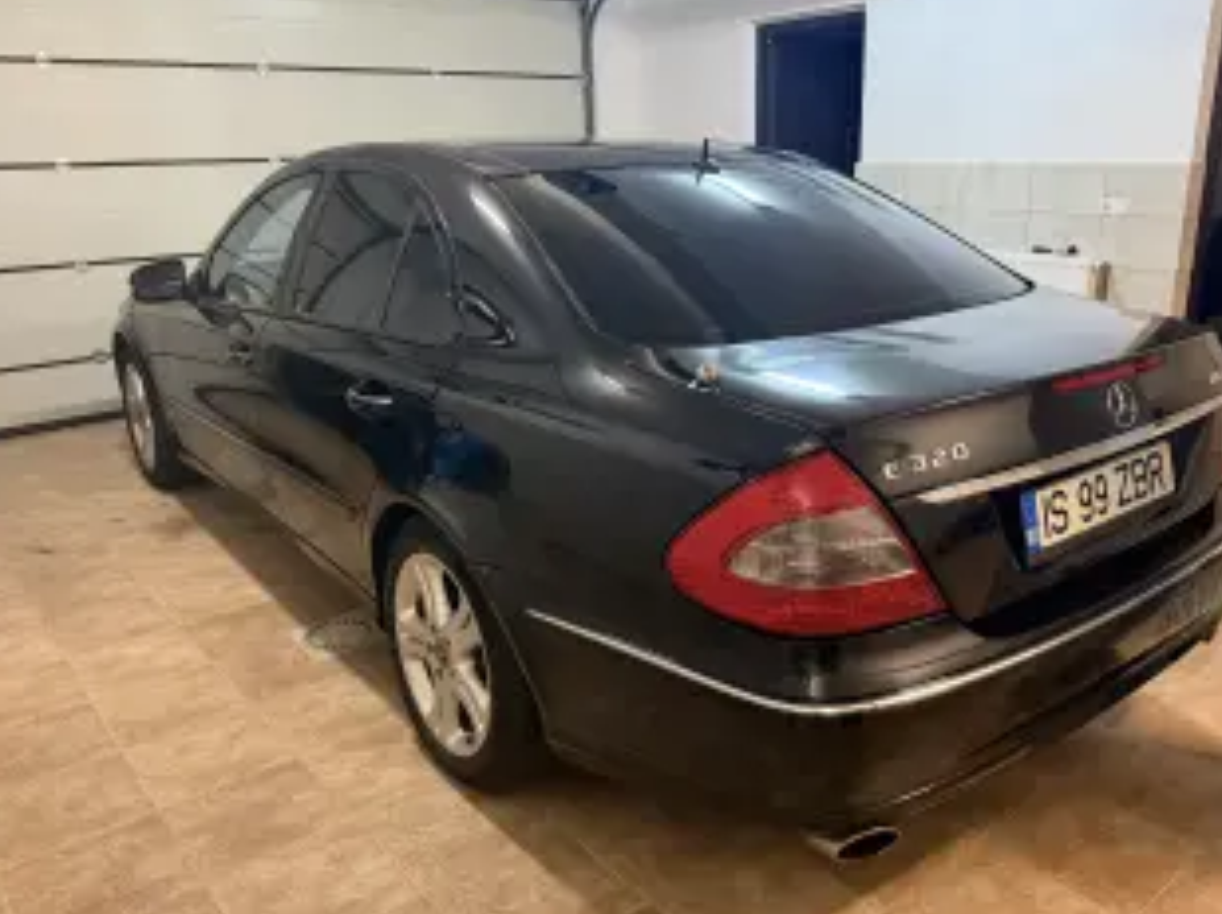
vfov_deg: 49.6
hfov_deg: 63.4
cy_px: 471
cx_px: 656
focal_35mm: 28
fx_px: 987
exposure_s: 1/50
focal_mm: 6.76
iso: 640
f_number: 1.78
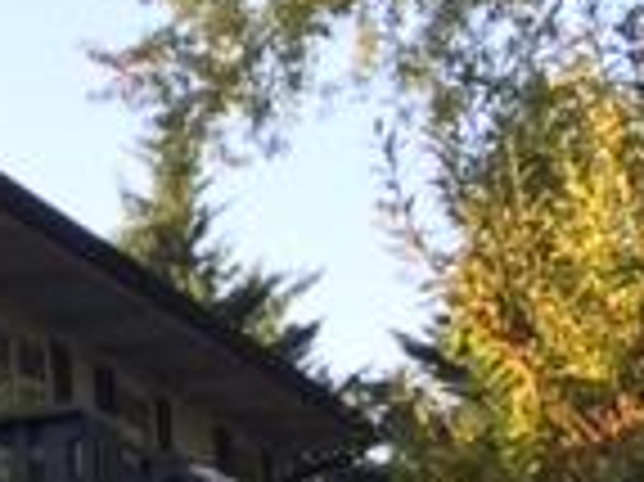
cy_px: 586
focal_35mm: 130
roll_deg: +0.5
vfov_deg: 11.2
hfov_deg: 12.7
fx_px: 2417
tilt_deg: +5.4
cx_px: -748
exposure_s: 1/120
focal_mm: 4.15
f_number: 2.2
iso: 32
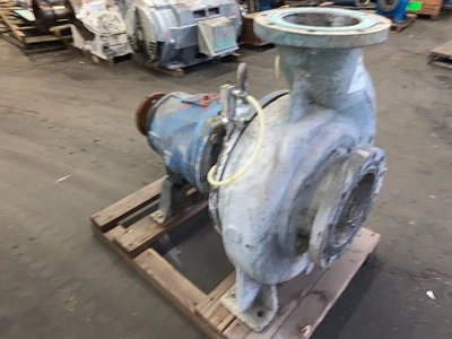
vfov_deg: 53.1
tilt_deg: -33.5
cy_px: 170
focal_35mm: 26
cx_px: 226
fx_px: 339
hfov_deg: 67.3
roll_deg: -1.0
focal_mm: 4.25
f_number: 1.8
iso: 80
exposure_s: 1/5
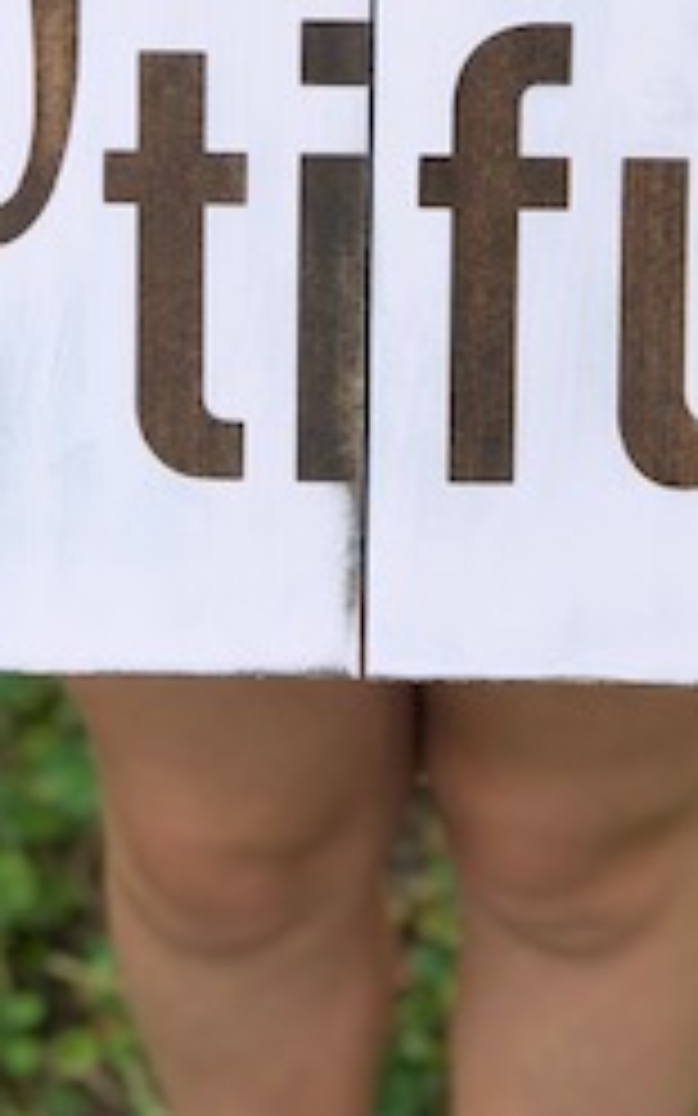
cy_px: -4
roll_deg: +1.0
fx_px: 4748
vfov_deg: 13.2
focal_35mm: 156
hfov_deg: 8.4
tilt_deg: -35.7
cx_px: 356
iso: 20
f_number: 2.8
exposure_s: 1/122
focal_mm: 6.6
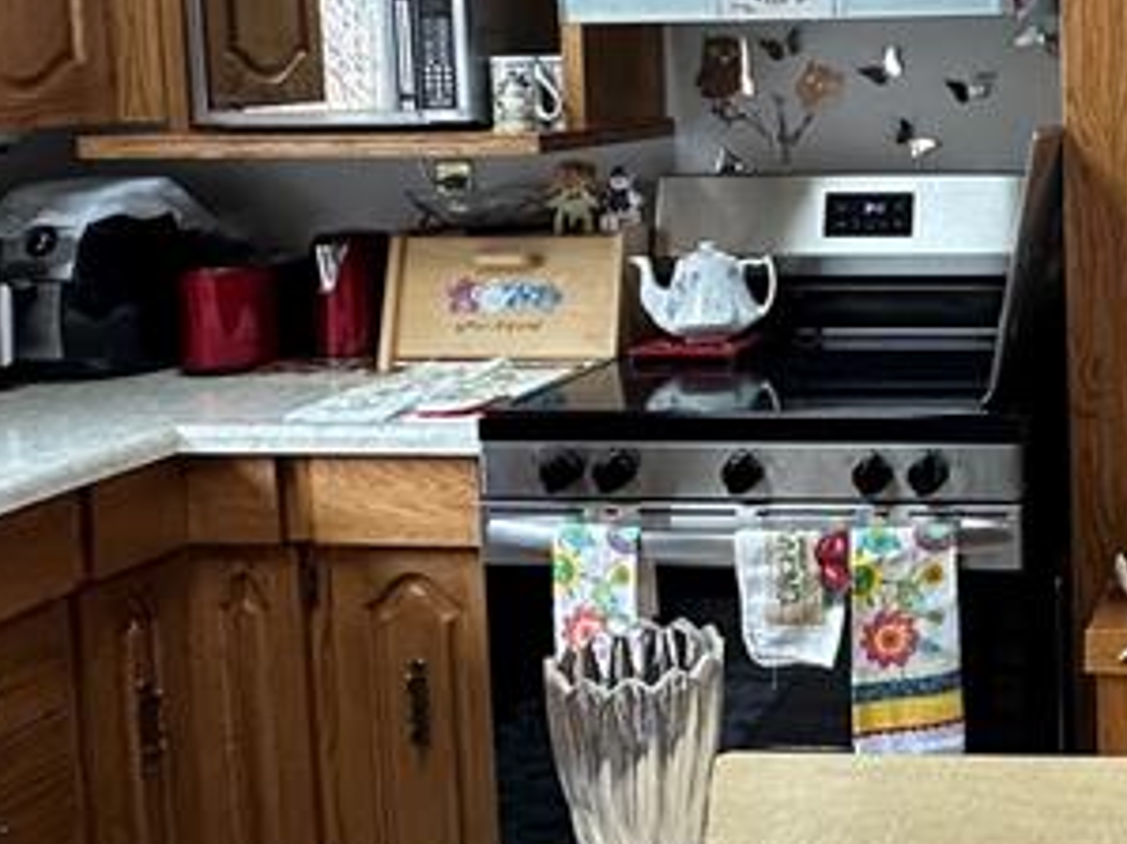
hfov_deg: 34.3
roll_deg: +0.6
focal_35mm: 48
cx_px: 1244
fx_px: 1562
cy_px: 177
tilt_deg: -4.1
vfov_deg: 29.6
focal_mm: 2.22
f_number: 2.2
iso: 200
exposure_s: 1/60
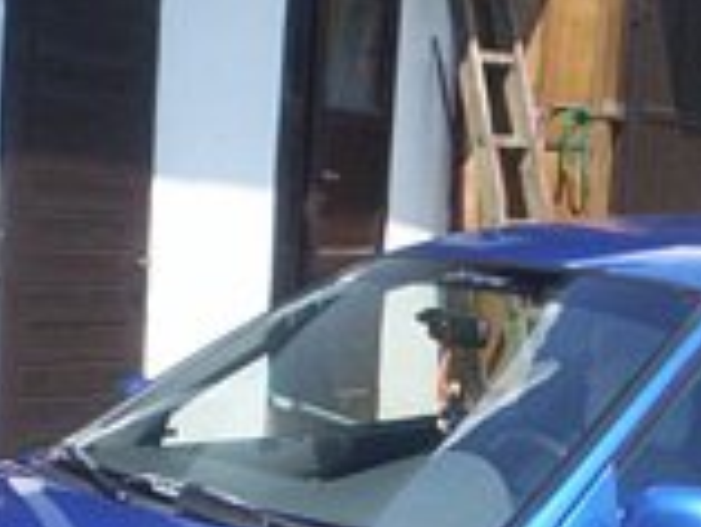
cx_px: 491
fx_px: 2452
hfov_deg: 16.2
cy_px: 619
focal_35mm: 121
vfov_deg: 12.0
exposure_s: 1/487
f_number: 4.5
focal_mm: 4.99
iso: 100
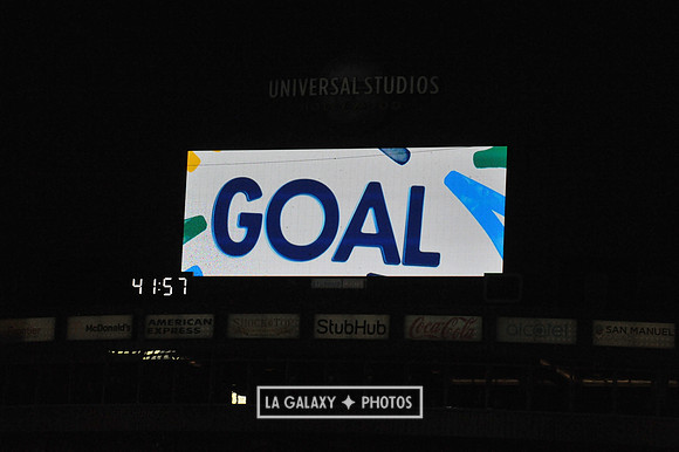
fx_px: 2545
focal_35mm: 135
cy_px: 226
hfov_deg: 15.2
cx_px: 340
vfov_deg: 10.1
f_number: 22
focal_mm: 135
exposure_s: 1/2000
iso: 5000
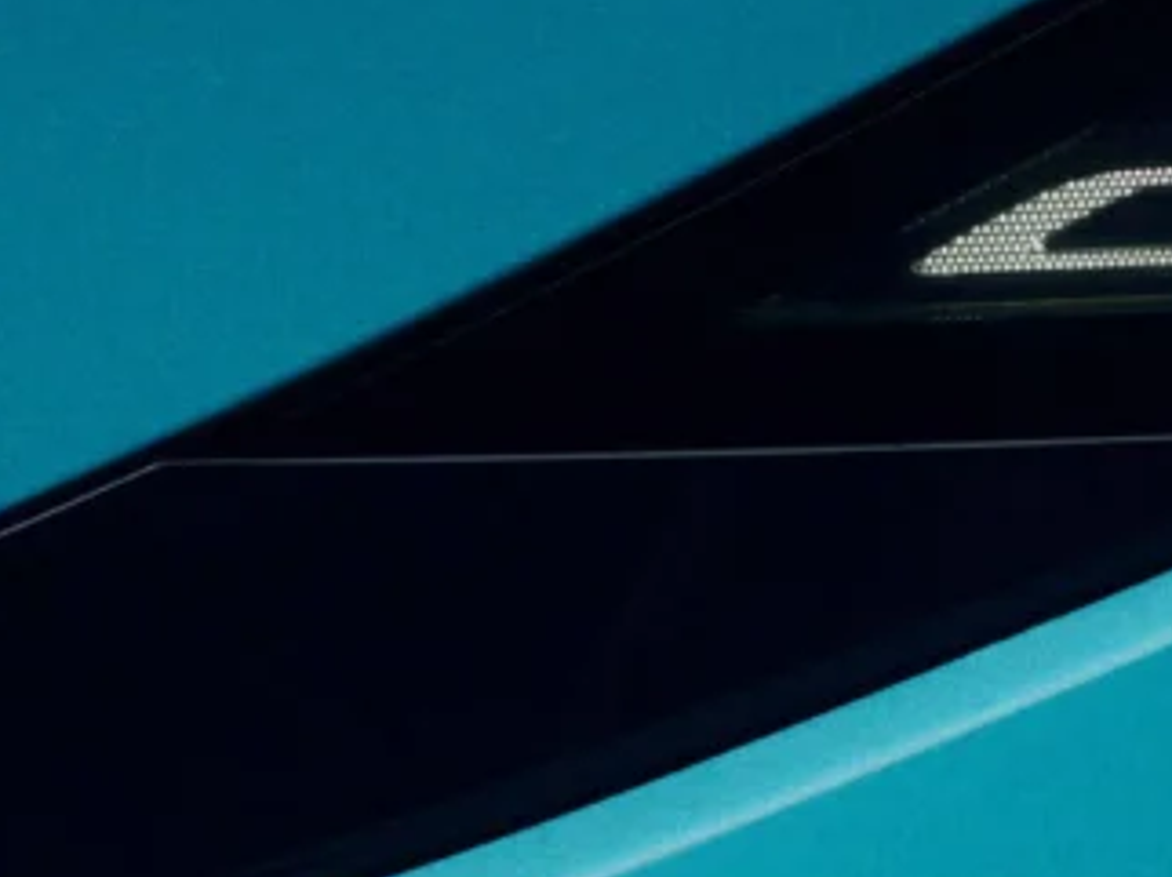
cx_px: 124
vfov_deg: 3.0
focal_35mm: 501
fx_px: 16950
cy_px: 990
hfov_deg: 4.0
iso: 100
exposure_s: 1/40
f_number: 5.6
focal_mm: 80
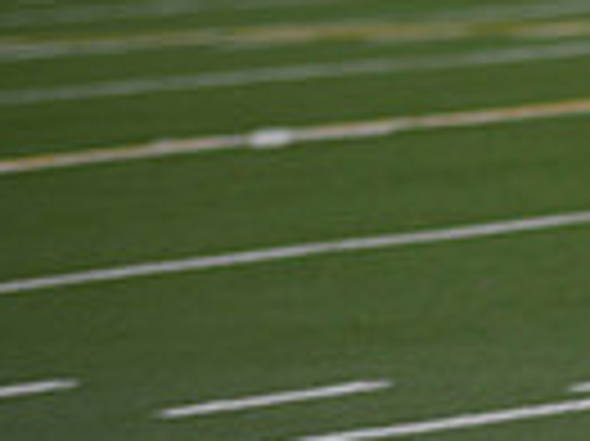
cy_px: 34
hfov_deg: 3.3
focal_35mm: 597
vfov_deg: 2.5
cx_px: 1108
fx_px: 10166
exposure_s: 1/200
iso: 125
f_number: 2.8
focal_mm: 140
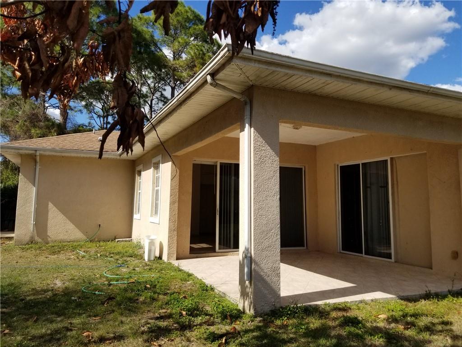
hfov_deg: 67.3
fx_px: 347
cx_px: 231
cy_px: 174
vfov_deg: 53.1
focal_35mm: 26
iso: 50
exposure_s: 1/2584
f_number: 1.7
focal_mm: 4.25
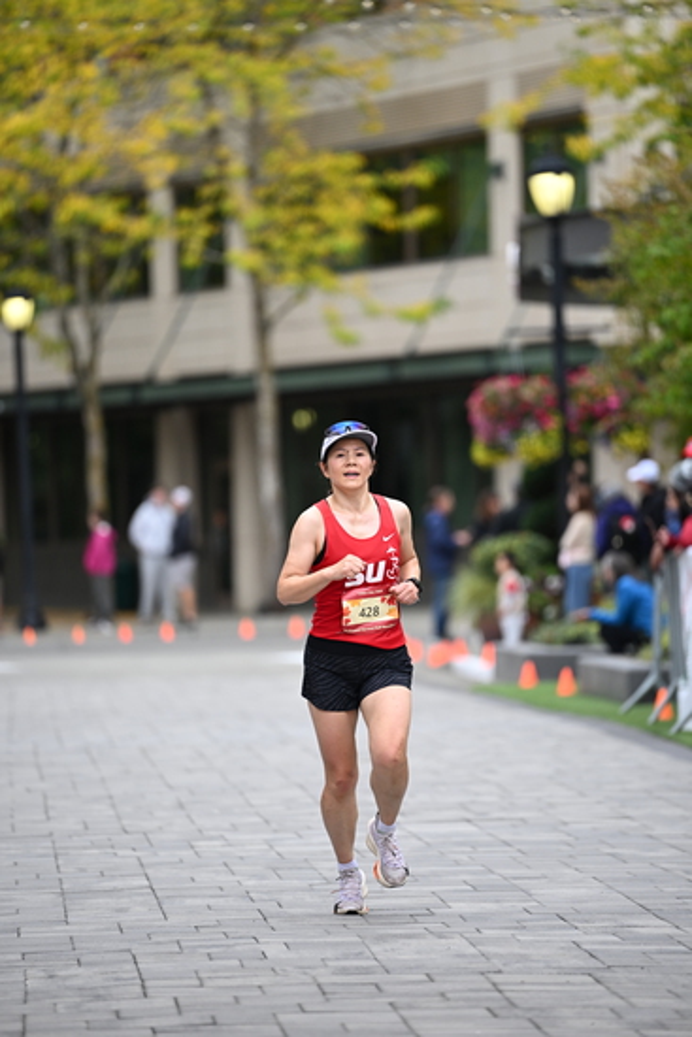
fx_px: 5763
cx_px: 346
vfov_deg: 10.3
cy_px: 518
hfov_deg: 6.9
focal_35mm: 200
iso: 640
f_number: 2.8
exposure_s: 1/2000
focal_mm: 200
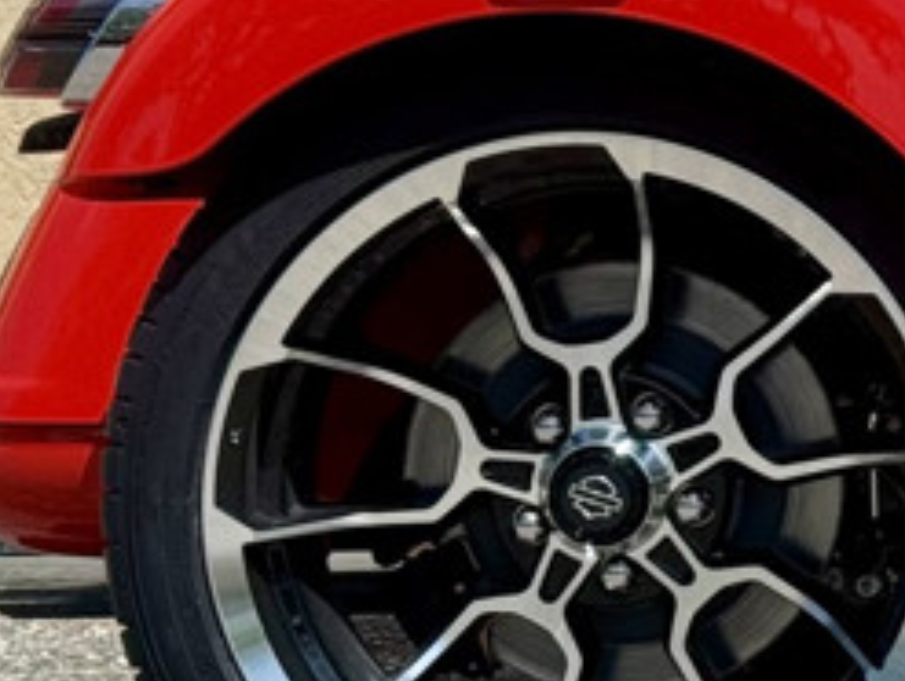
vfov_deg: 7.2
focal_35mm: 207
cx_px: 1614
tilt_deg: -1.6
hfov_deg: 9.1
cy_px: 18
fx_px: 5420
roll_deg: +0.5
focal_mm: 6.76
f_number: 1.78
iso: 100
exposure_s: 1/5208
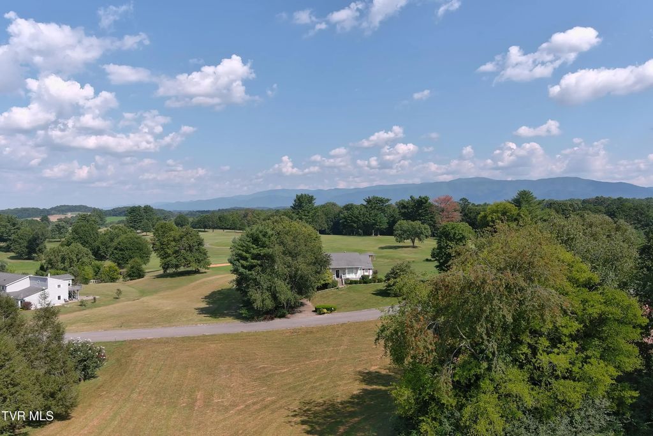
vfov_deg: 45.0
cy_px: 218
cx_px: 326
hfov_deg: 63.7
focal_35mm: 29
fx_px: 526
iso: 100
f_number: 2.8
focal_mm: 10.57
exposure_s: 1/1250
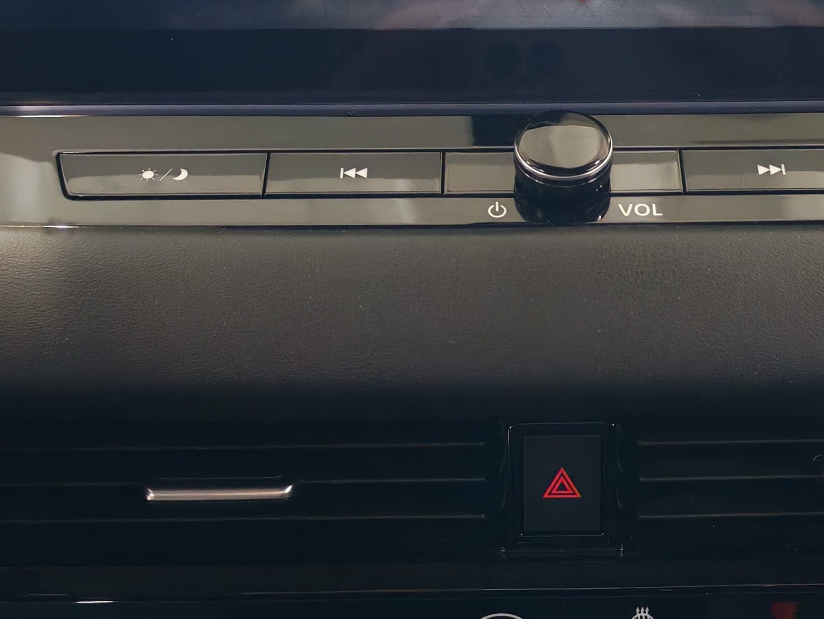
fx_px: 1738
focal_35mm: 73
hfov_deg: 26.5
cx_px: 556
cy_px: 191
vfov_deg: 20.1
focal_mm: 6.12
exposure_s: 1/100
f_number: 1.9
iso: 786
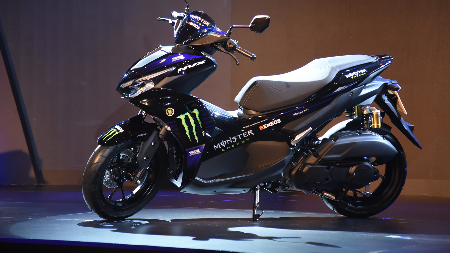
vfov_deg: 10.3
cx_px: 239
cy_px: 93
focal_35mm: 118
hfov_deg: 18.2
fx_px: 1408
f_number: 4
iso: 1600
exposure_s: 1/100
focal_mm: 98
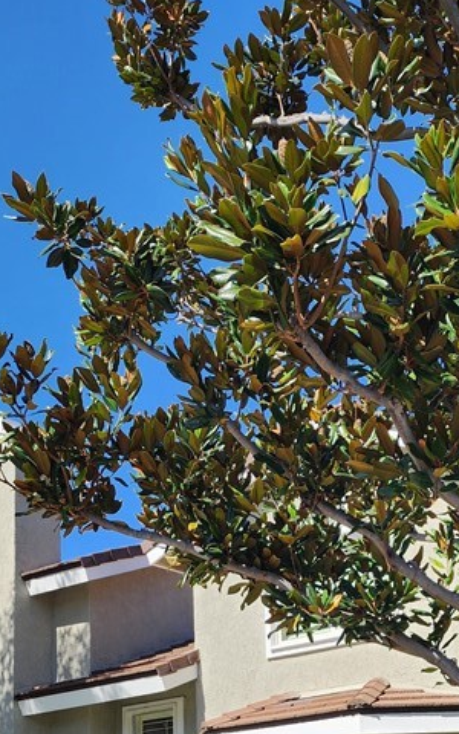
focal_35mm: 52
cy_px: 676
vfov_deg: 36.2
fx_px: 1041
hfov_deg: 24.3
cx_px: 401
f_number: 1.8
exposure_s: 1/857
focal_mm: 6.4
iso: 12
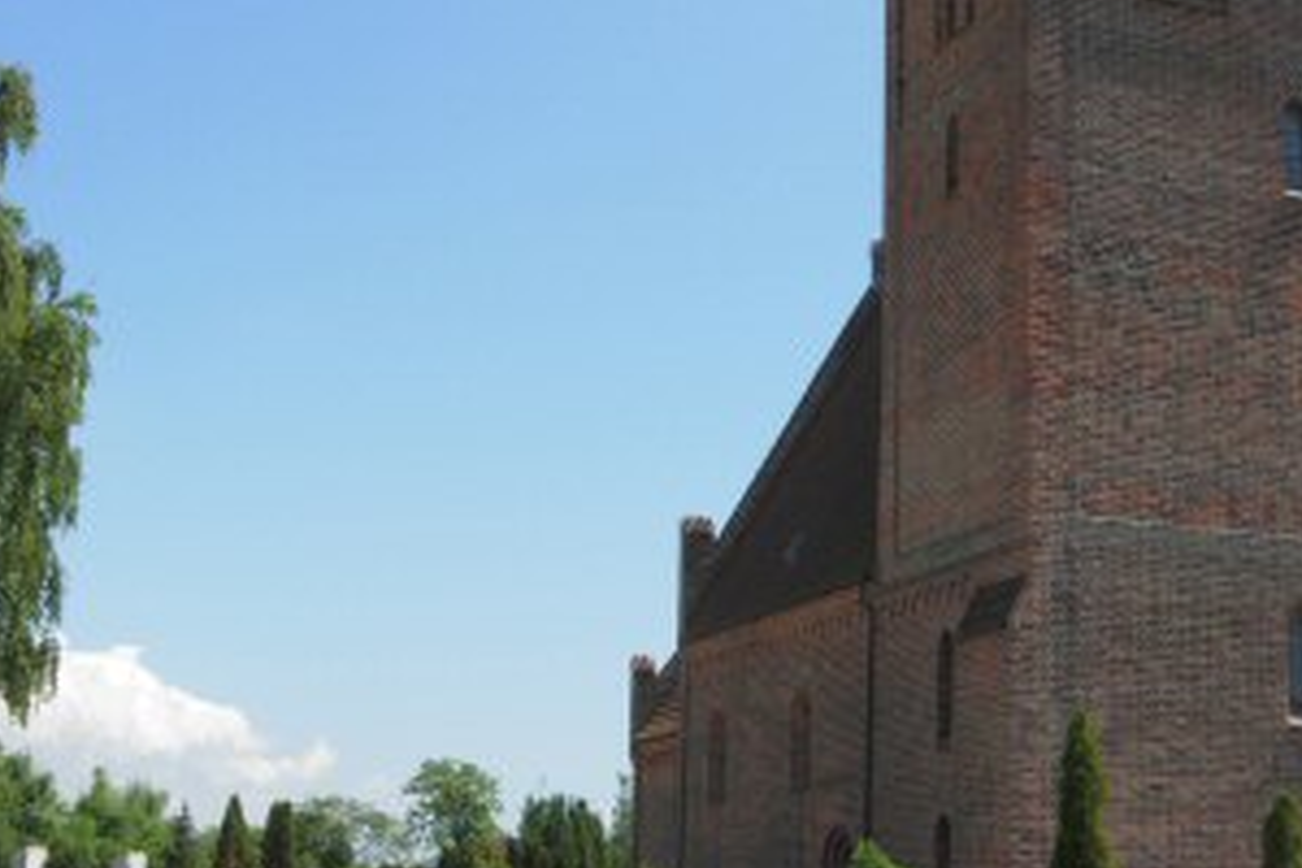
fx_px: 1917
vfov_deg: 25.5
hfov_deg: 37.3
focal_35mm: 53
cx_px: 809
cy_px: 336
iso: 50
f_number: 6.1
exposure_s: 1/264
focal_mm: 7.5
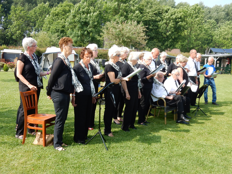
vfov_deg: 33.6
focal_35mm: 43
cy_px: 87
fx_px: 288
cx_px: 116
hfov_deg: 43.9
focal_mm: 7.6
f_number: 4.2
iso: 125
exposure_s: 1/400
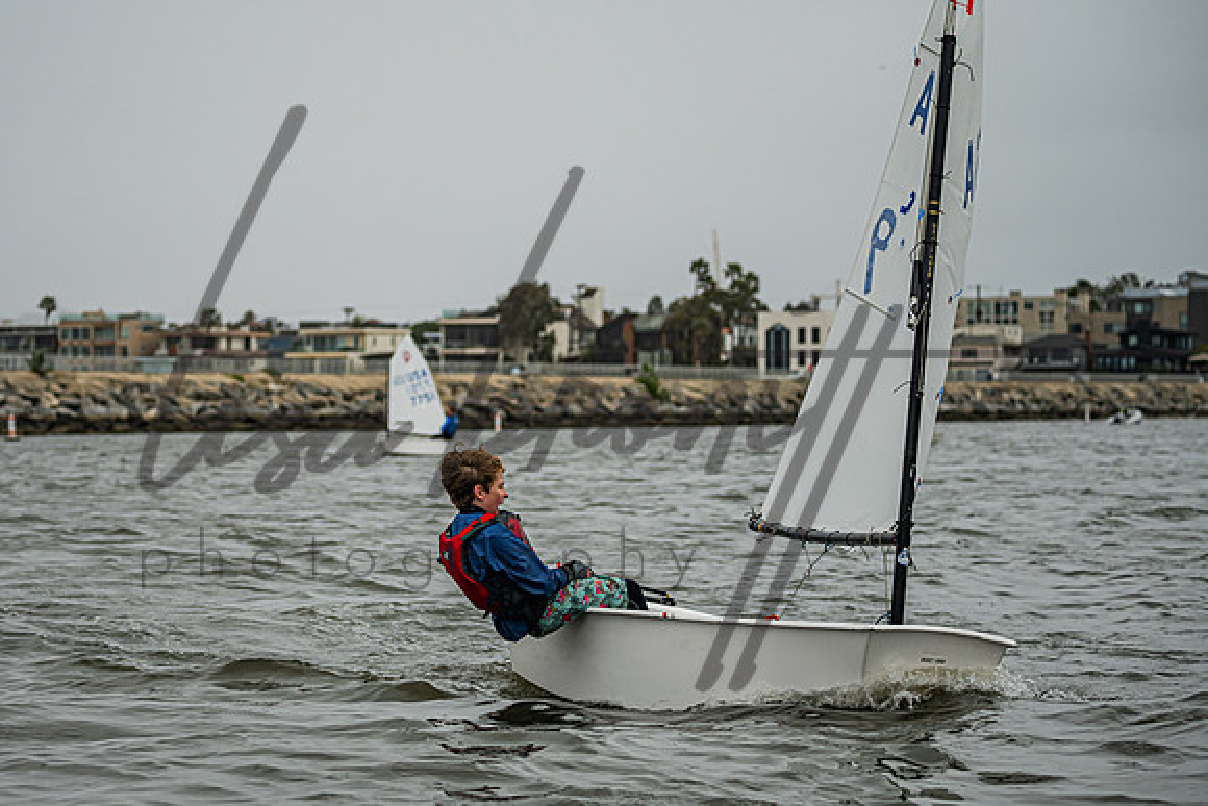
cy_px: 421
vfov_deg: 10.2
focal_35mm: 135
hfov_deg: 15.2
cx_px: 398
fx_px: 4522
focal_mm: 100
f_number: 4.5
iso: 320
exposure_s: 1/3200
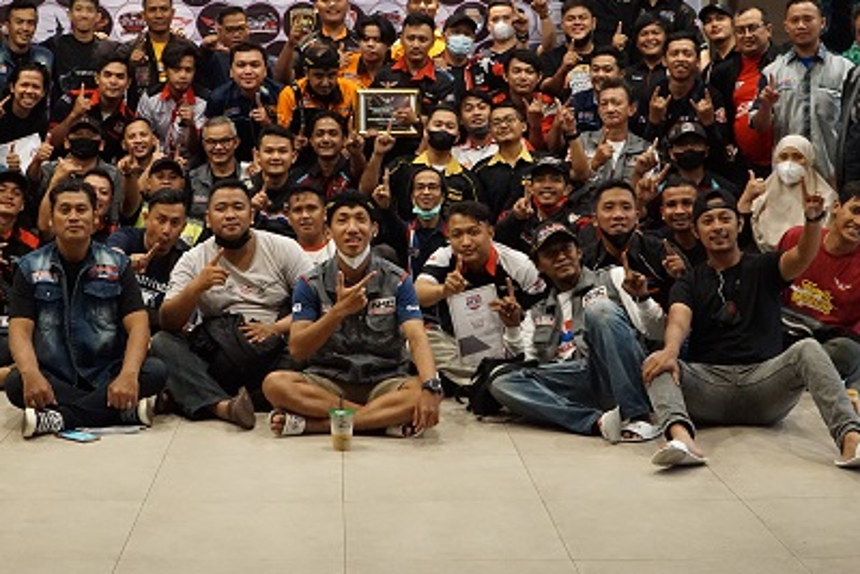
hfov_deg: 31.7
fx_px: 1505
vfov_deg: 21.4
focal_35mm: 63
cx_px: 318
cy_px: 159
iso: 3200
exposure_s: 1/80
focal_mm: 28
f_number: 3.5
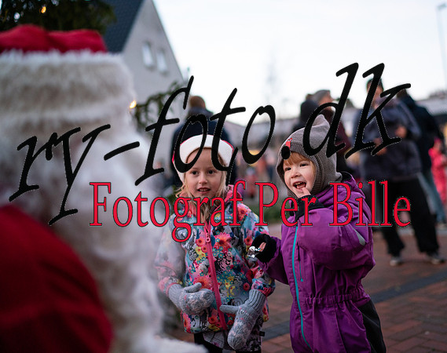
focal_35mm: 39
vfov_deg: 37.9
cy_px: 176
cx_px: 265
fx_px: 515
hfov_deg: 46.7
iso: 1600
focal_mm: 35
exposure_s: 1/200
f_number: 1.4
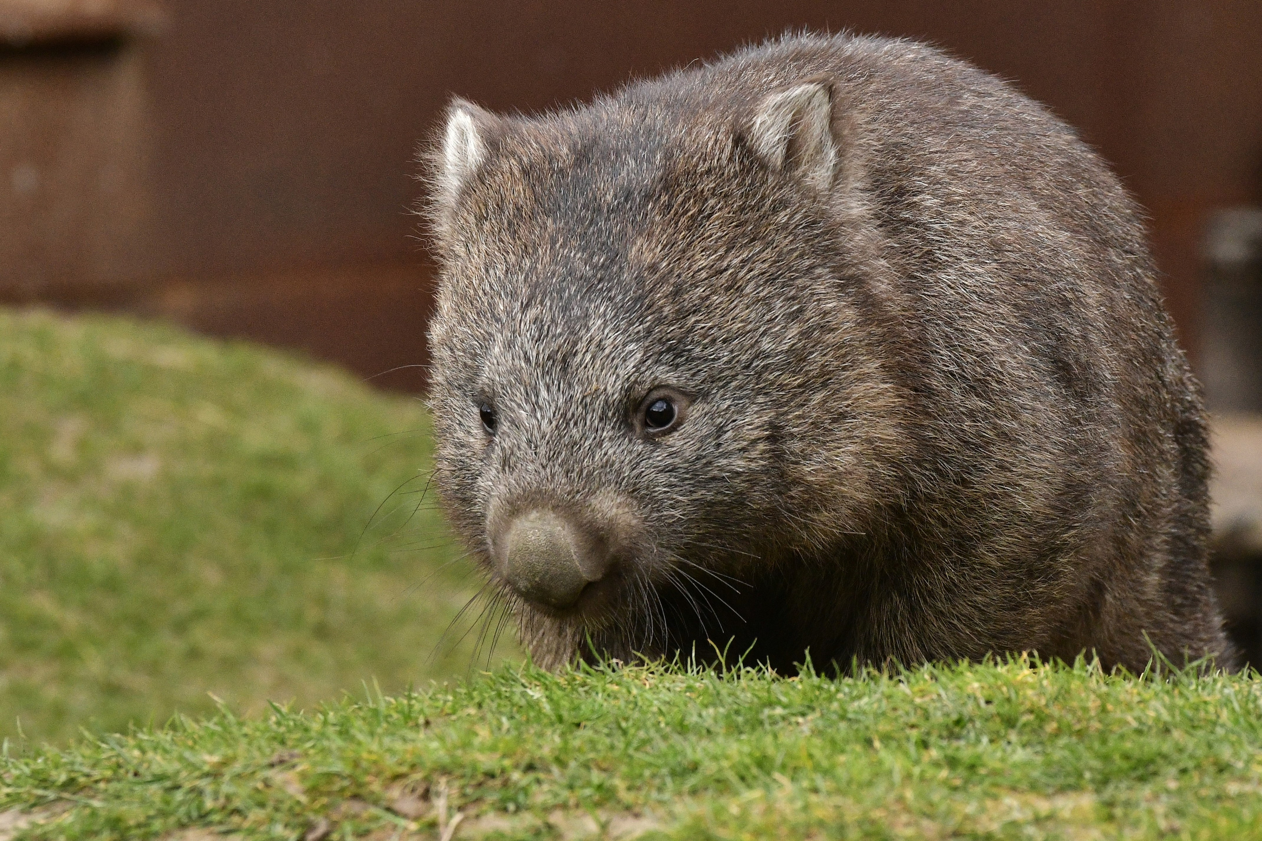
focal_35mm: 220
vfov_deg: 6.2
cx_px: 631
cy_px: 420
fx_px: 7712
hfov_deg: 9.4
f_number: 8
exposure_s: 1/1000
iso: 2500
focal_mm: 220
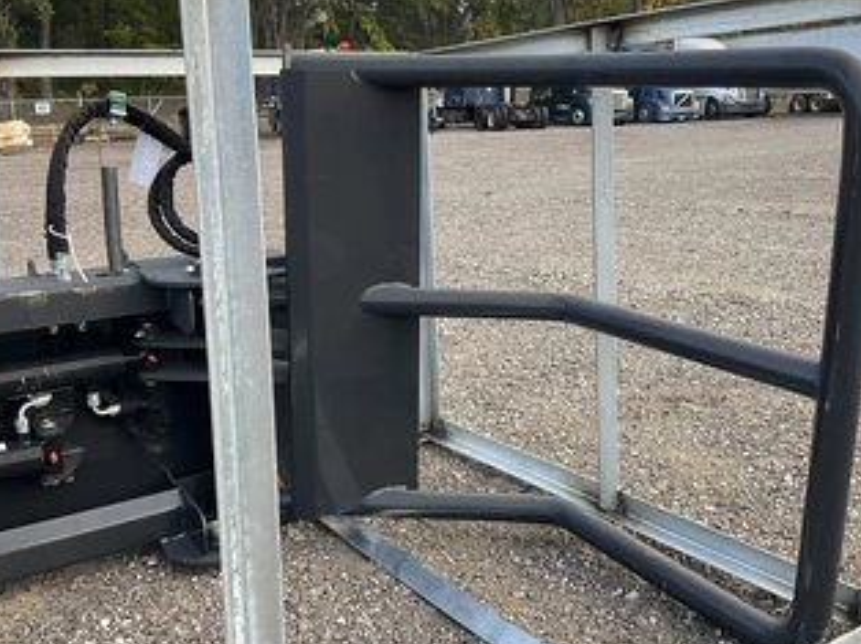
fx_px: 920
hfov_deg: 50.2
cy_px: 301
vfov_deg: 38.6
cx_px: 428
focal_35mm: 37
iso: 20
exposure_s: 1/125
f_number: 1.8
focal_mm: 3
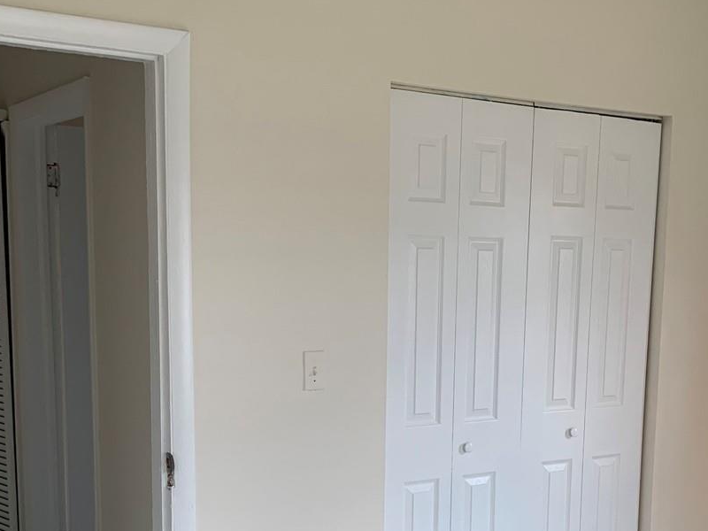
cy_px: 423
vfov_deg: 27.5
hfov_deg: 36.7
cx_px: 415
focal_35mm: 52
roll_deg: -0.8
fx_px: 1064
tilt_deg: -9.2
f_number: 1.8
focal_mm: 4.25
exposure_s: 1/121
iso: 64
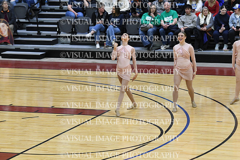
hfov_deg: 13.1
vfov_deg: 8.7
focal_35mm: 157
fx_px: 1047
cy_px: 80
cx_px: 120
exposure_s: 1/400
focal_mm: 105
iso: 4000
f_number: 3.5
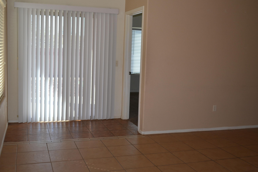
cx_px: 117
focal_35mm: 38
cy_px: 75
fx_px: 272
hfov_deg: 50.6
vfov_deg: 35.0
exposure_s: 1/200
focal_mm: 22
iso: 200
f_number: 4
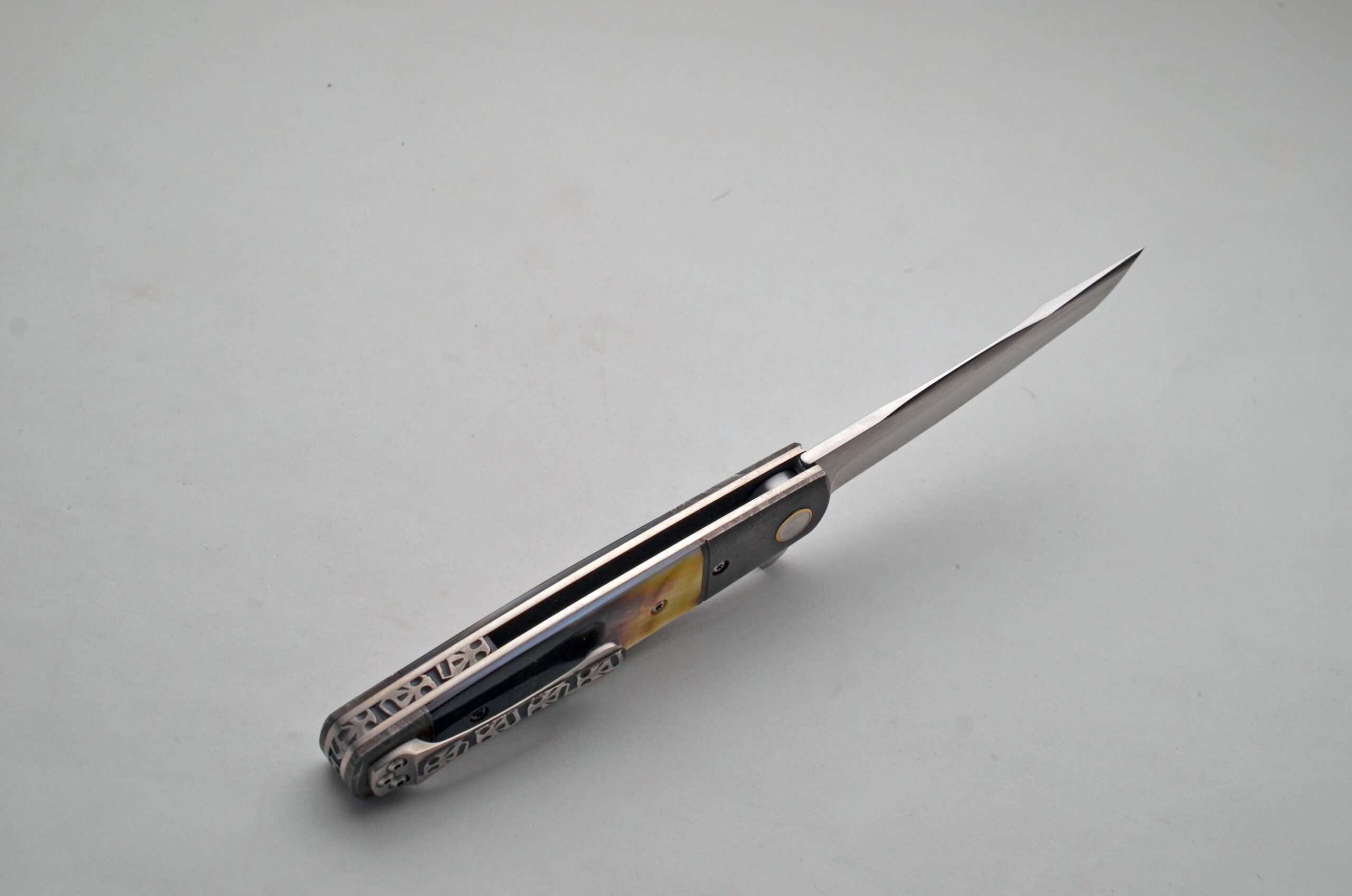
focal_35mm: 60
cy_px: 448
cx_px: 676
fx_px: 2249
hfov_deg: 33.5
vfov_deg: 22.5
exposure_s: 1/250
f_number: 8
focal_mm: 40
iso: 200
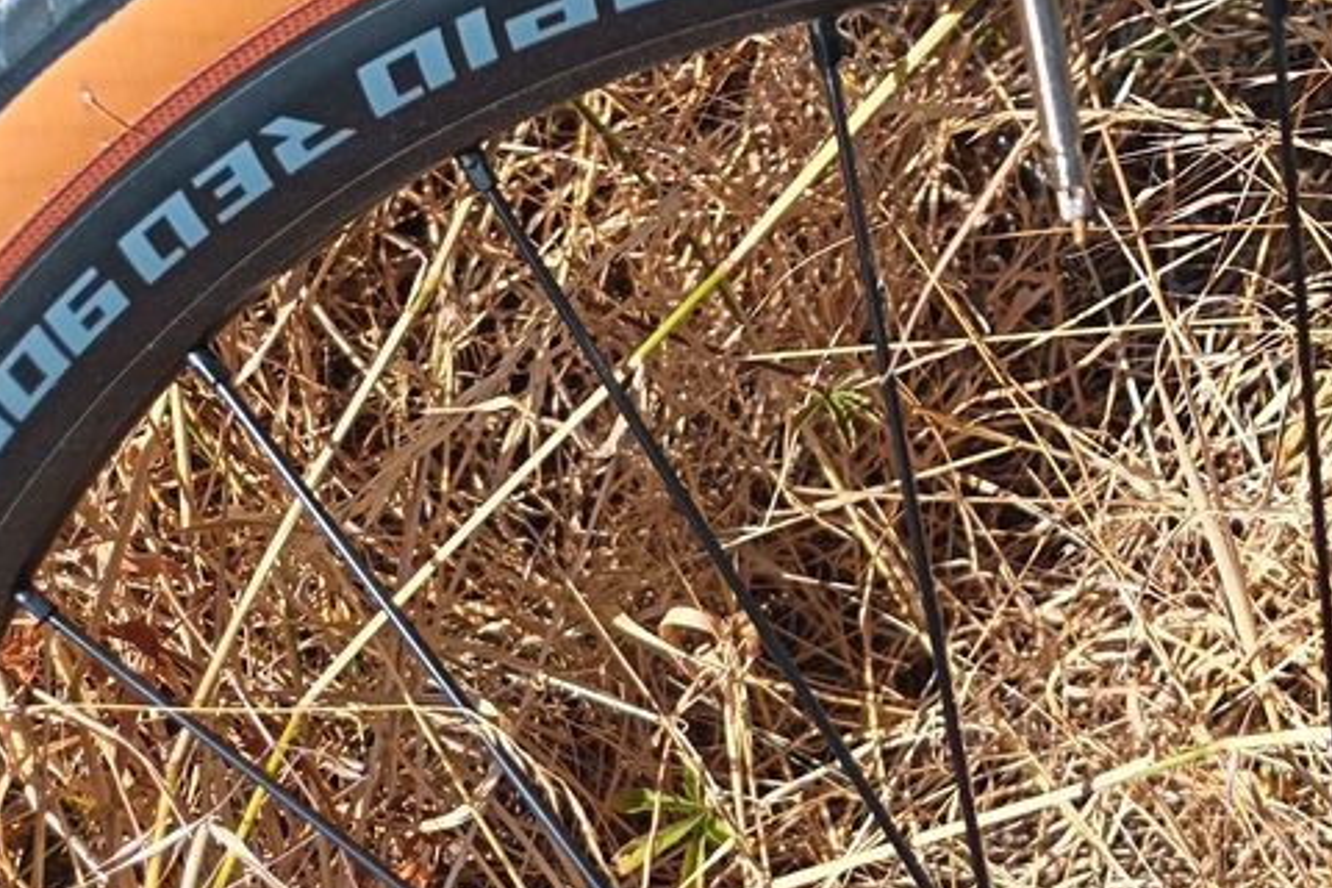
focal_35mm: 52
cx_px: 1363
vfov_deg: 24.2
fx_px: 1924
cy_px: -103
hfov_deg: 34.4
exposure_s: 1/302
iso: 100
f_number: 1.75
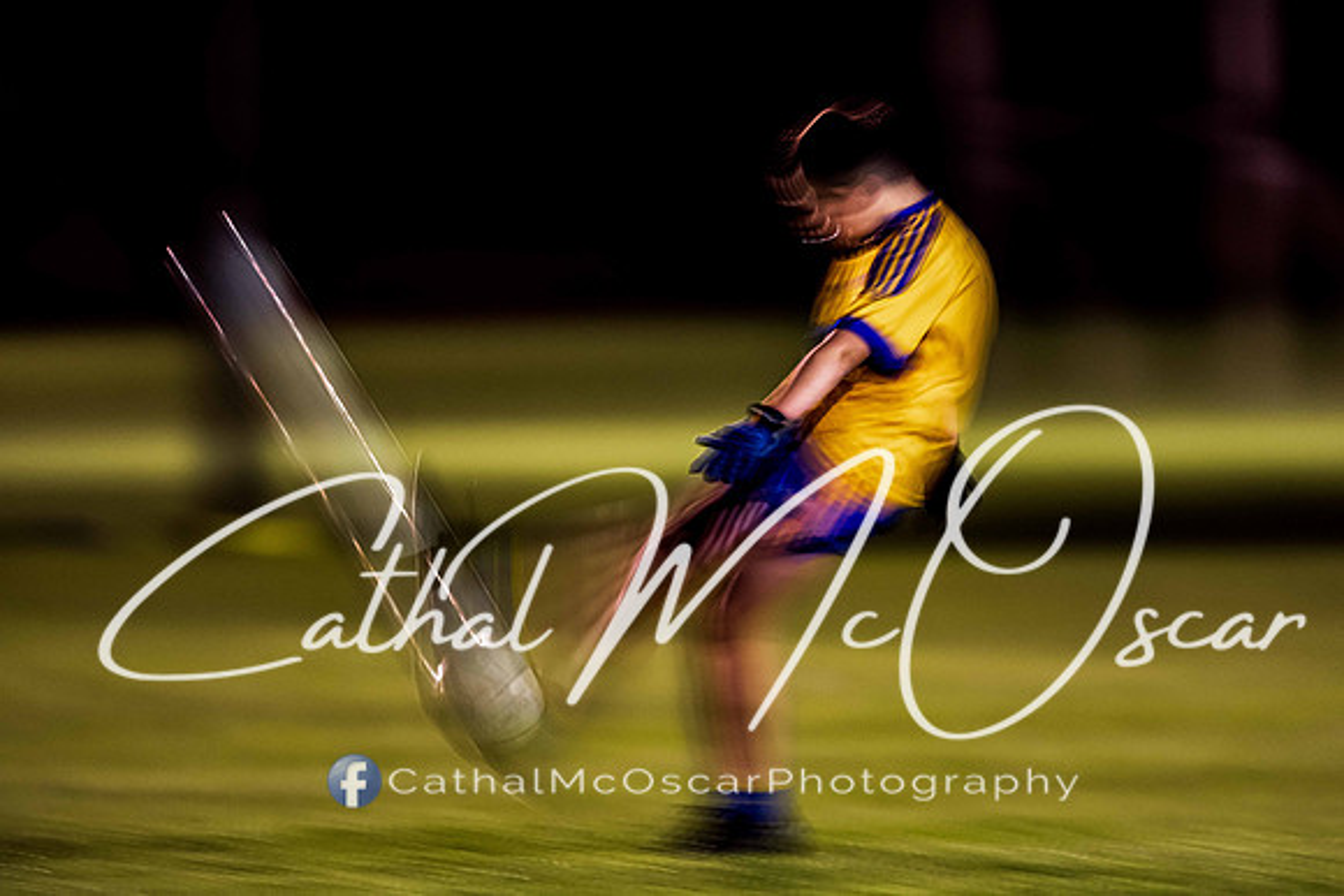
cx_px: 750
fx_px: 16680
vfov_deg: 3.1
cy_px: 396
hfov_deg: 4.6
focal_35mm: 447
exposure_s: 1/15
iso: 2000
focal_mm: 400
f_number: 2.8
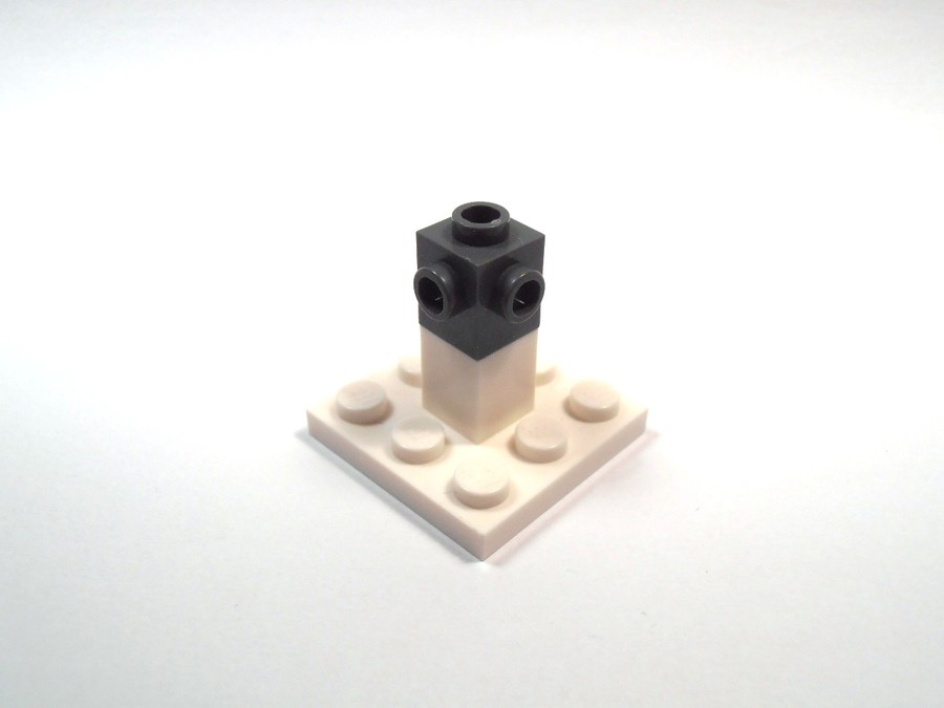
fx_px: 1009
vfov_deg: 38.7
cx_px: 472
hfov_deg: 50.1
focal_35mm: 37
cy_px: 354
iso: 80
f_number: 3.9
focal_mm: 6.61
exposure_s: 1/80
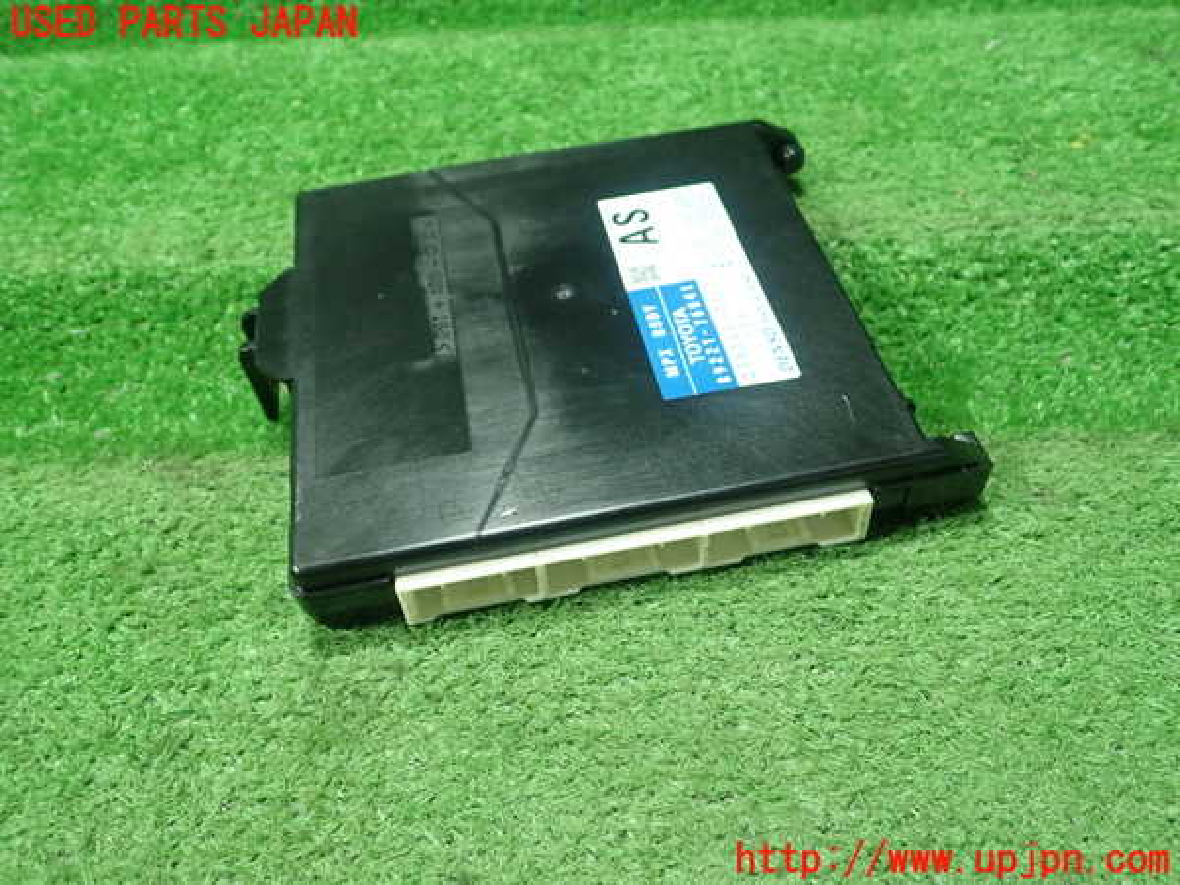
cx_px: 590
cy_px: 442
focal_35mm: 30
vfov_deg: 46.8
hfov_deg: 60.0
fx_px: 1023
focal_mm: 5.5
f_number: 2.3
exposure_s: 1/125
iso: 640
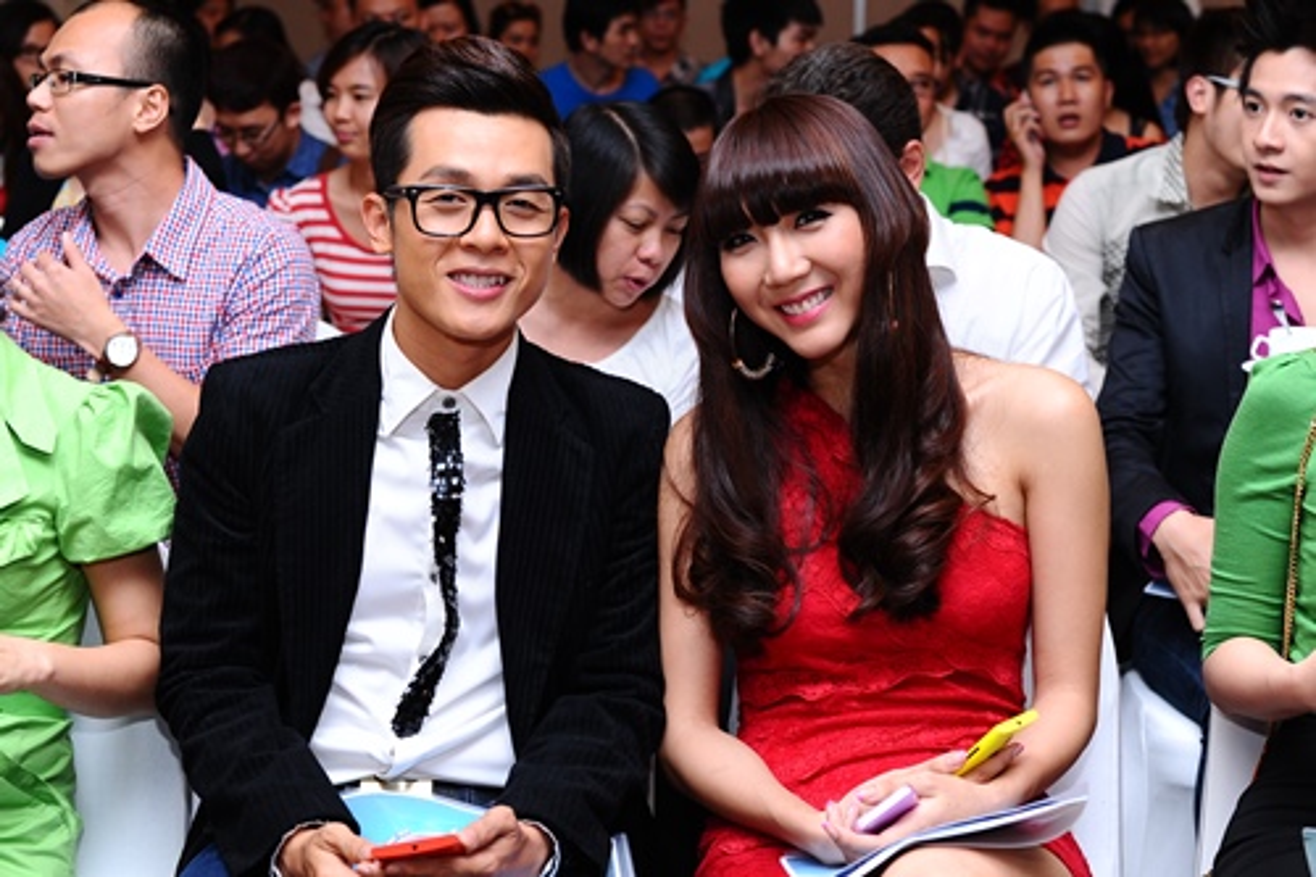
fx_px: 1827
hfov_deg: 39.6
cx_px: 658
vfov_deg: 27.0
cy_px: 438
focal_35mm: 50
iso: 800
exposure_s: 1/200
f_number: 4
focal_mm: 50
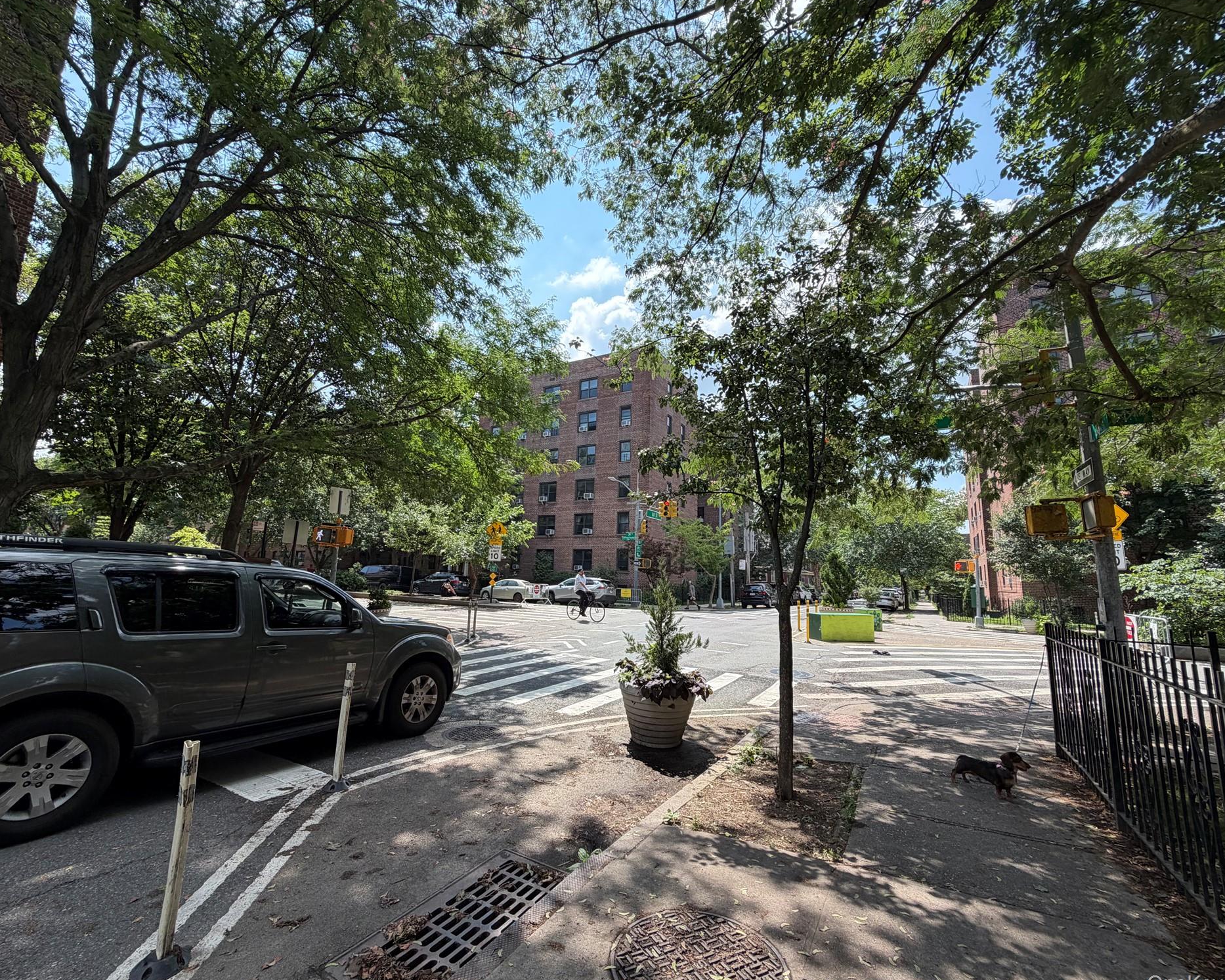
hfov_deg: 96.8
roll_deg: -3.2
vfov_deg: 84.0
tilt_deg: +8.0
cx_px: 609
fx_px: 544
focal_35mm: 15
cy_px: 495
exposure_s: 1/502
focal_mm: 2.22
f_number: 2.2
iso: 40
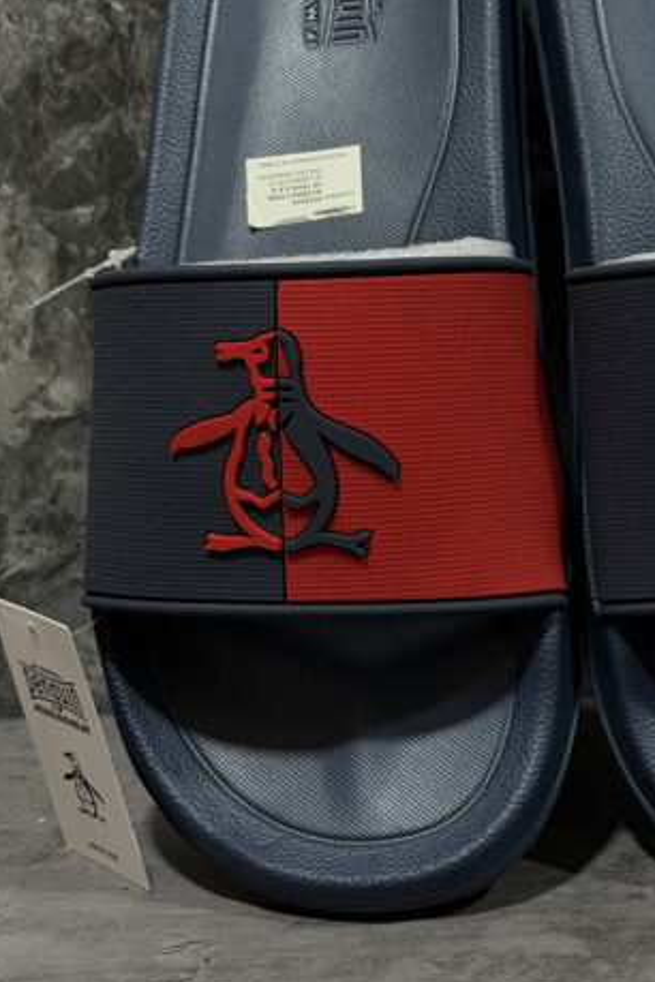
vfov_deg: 23.3
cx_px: 565
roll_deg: +0.1
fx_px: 2374
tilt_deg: -10.5
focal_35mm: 87
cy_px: 394
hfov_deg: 15.6
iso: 320
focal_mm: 6.76
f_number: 1.78
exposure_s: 1/40
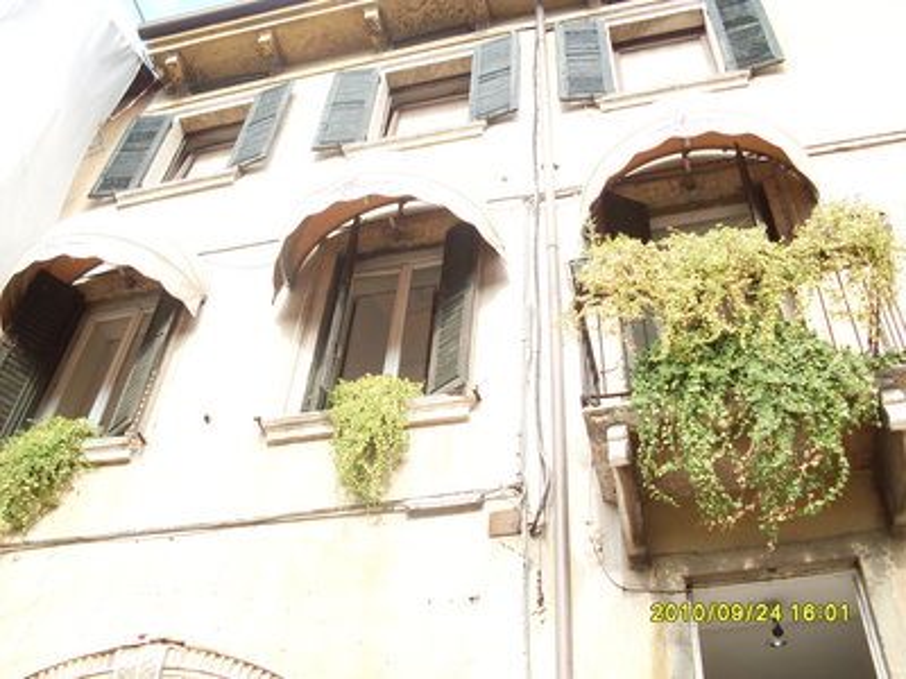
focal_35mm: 38
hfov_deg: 49.0
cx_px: 453
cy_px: 340
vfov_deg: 37.7
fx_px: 995
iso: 80
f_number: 2.8
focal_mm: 6.3
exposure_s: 1/250
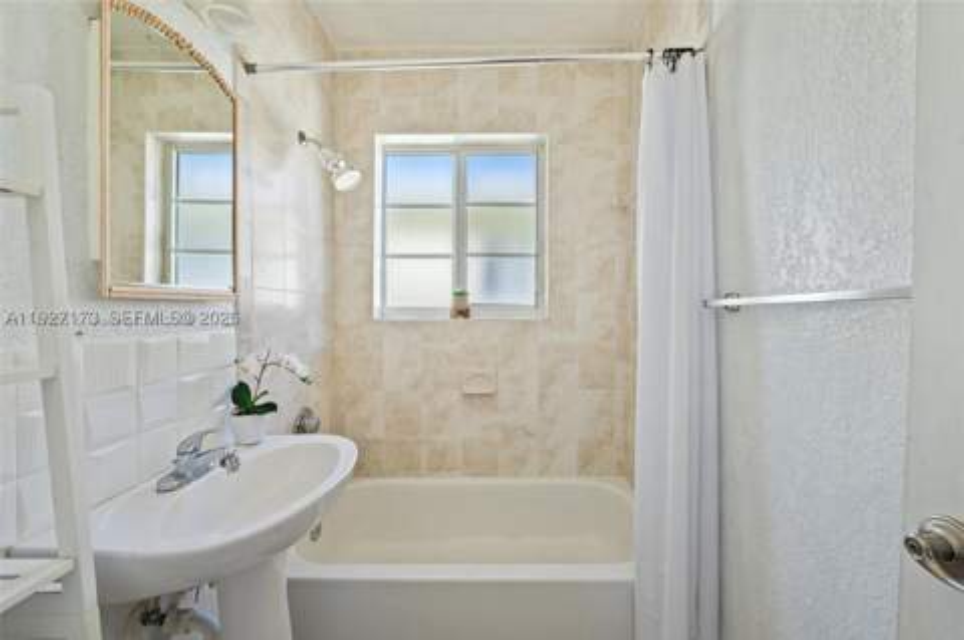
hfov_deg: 104.3
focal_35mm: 14
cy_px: 320
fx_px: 374
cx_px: 482
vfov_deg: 81.1
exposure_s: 1/50
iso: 200
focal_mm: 14
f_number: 8
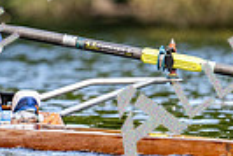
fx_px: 11339
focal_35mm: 1750
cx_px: -33
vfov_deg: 0.8
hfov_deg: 1.2
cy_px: 3
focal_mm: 400
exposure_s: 1/2000
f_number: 4.5
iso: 900
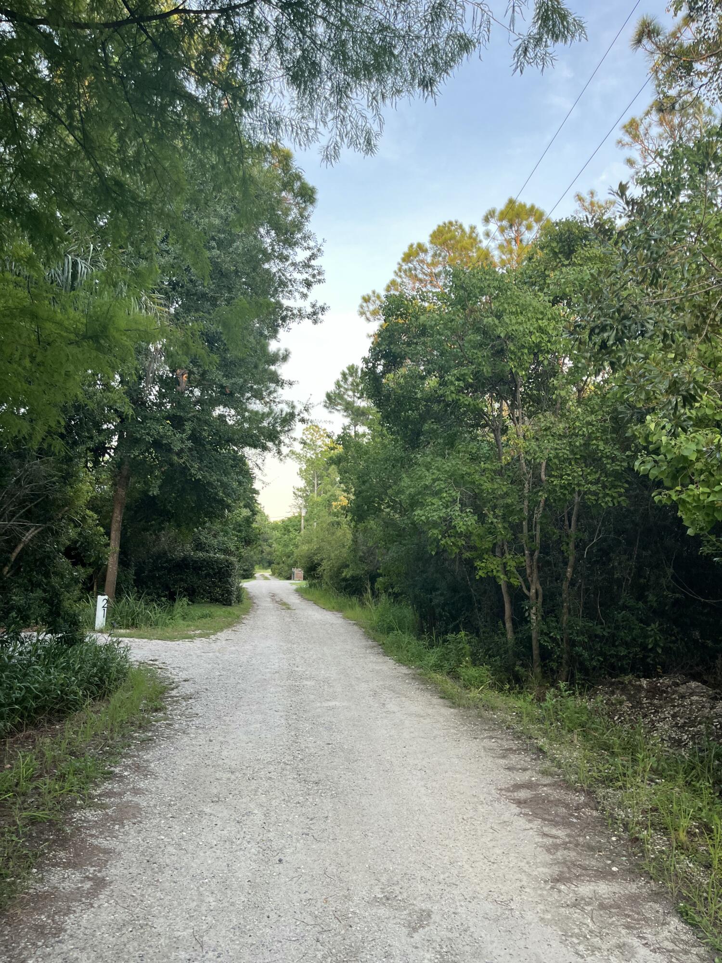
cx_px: 361
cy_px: 482
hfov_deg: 53.1
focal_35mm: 26
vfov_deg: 67.3
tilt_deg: +6.4
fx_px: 723
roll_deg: -1.0
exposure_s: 1/122
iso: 100
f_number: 1.6
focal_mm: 5.1
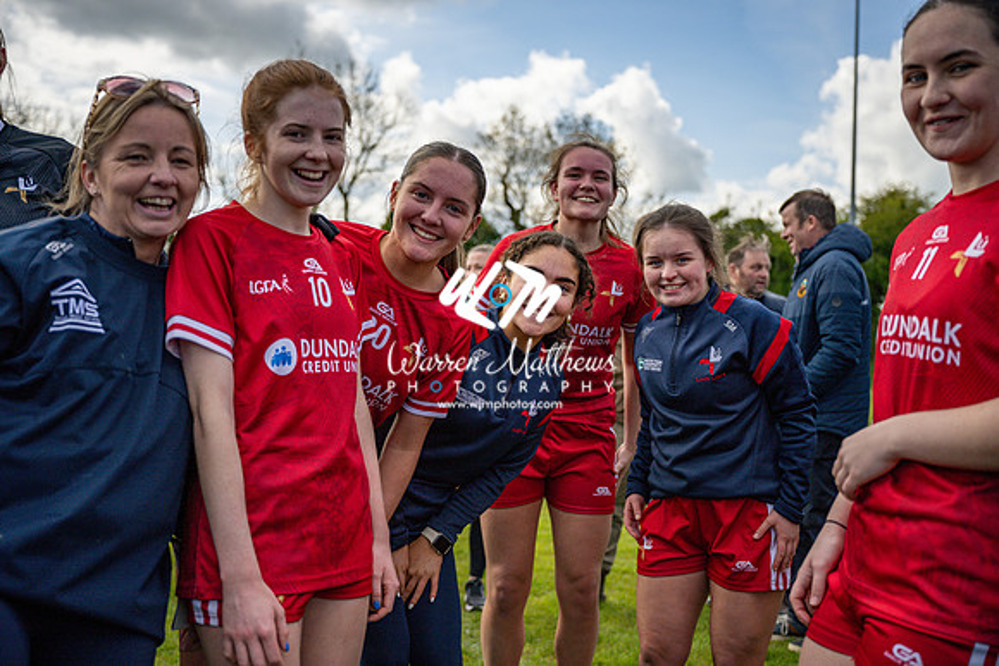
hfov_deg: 51.9
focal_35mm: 37
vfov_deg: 36.0
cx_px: 500
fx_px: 1027
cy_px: 333
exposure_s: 1/8000
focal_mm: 37
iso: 125
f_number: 2.8
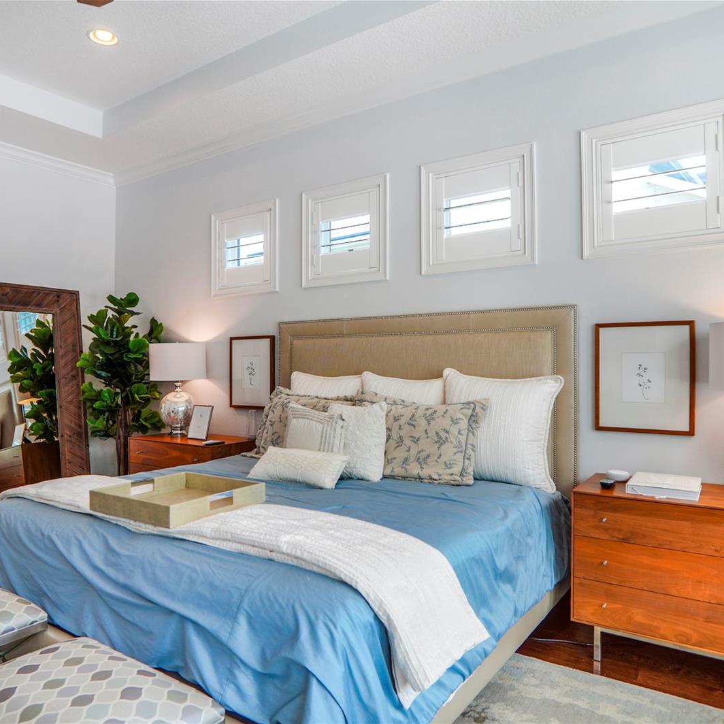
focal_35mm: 23
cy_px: 362
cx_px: 333
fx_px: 544
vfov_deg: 67.3
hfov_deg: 67.2
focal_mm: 12
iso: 100
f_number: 2.8
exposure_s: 1/60
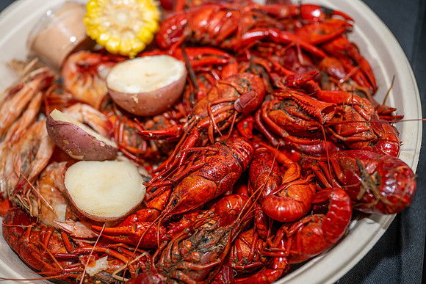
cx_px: 213
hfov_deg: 46.4
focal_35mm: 42
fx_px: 497
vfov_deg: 31.9
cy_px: 142
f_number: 3.5
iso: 280
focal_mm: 42
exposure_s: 1/125
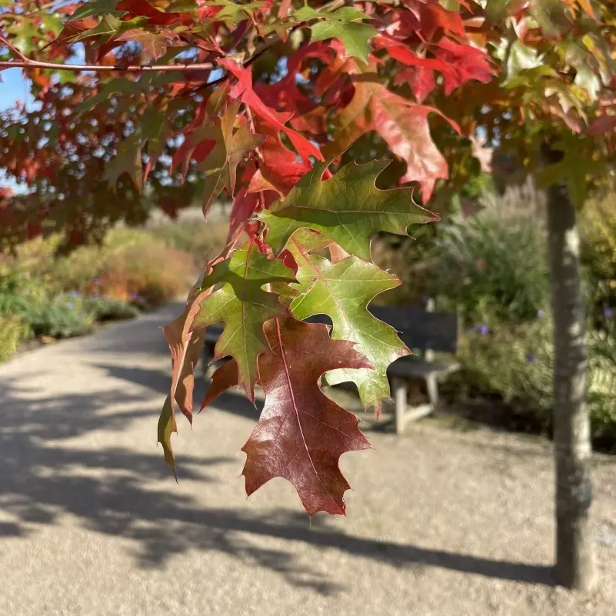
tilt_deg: -8.0
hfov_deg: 52.5
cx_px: 309
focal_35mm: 31
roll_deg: +3.9
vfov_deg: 52.5
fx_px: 624
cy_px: 287
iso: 32
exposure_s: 1/1416
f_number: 1.6
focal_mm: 4.2
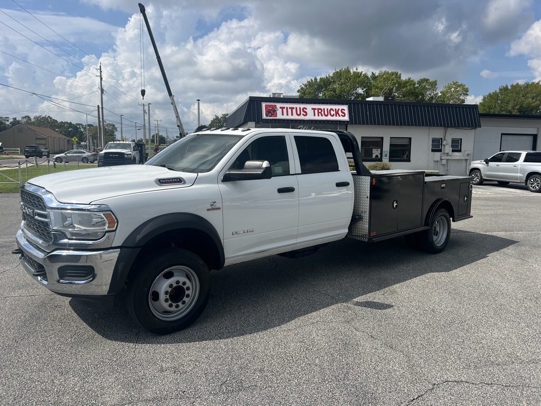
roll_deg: -0.8
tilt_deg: -7.0
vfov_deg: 53.1
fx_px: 406
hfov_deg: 67.3
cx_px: 270
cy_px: 203
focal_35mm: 26
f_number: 1.5
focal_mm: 5.7
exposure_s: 1/6211
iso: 50
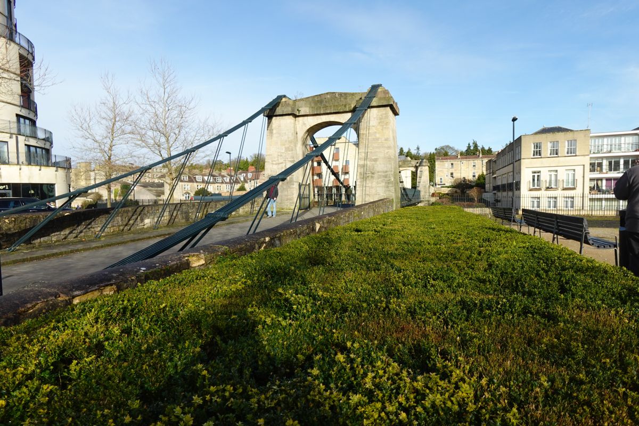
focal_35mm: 20
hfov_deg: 84.0
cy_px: 213
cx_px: 320
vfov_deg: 61.9
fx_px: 355
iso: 125
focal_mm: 7.6
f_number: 2
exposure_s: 1/2500
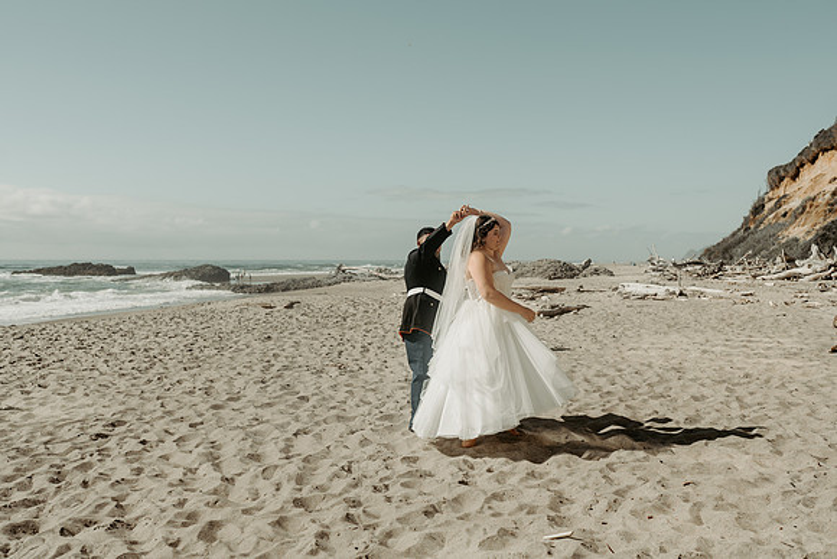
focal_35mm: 37
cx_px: 418
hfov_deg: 52.3
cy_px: 280
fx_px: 853
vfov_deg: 36.2
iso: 100
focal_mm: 35
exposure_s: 1/3200
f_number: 4
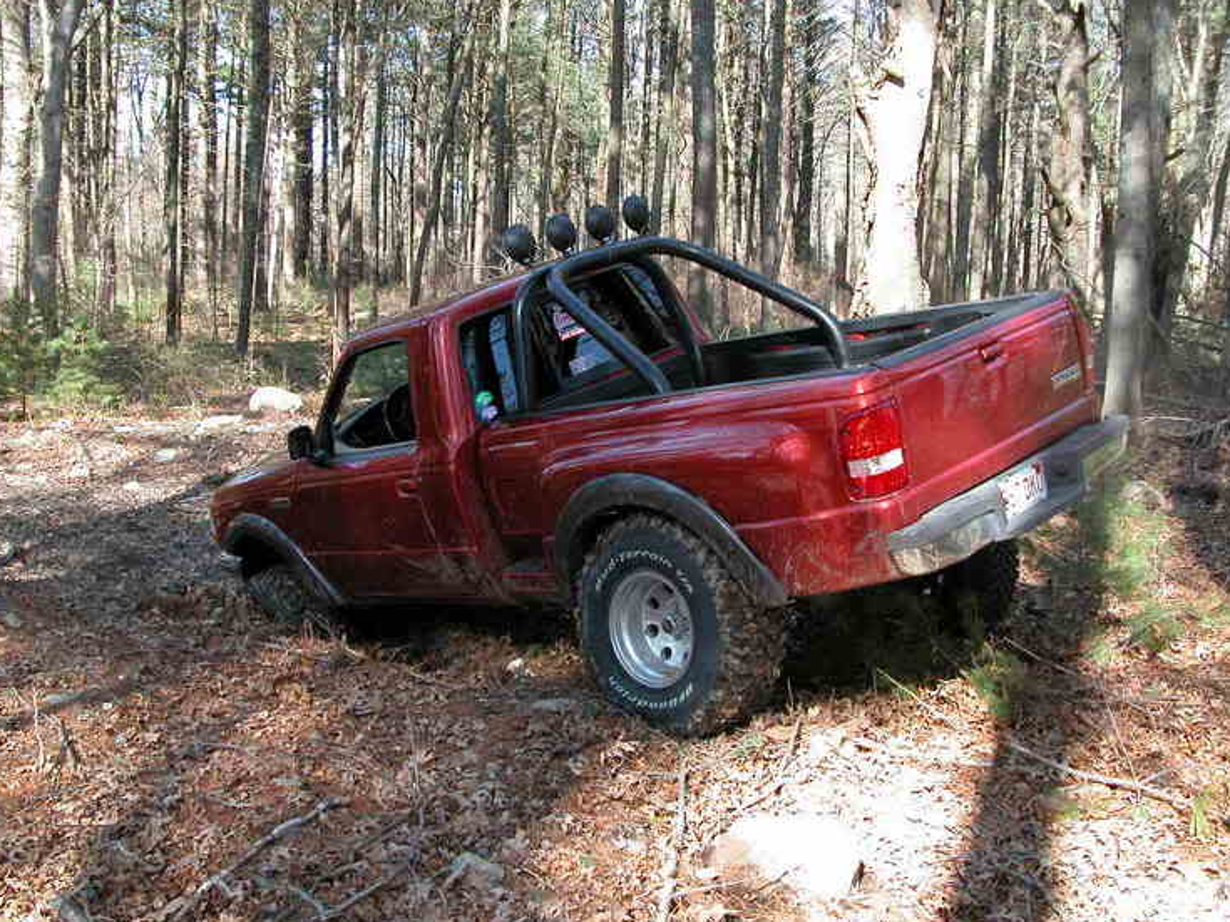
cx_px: 596
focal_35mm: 37
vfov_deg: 38.6
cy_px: 495
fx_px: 1314
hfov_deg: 50.1
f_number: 3.5
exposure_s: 1/98.8
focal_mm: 8.9
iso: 100
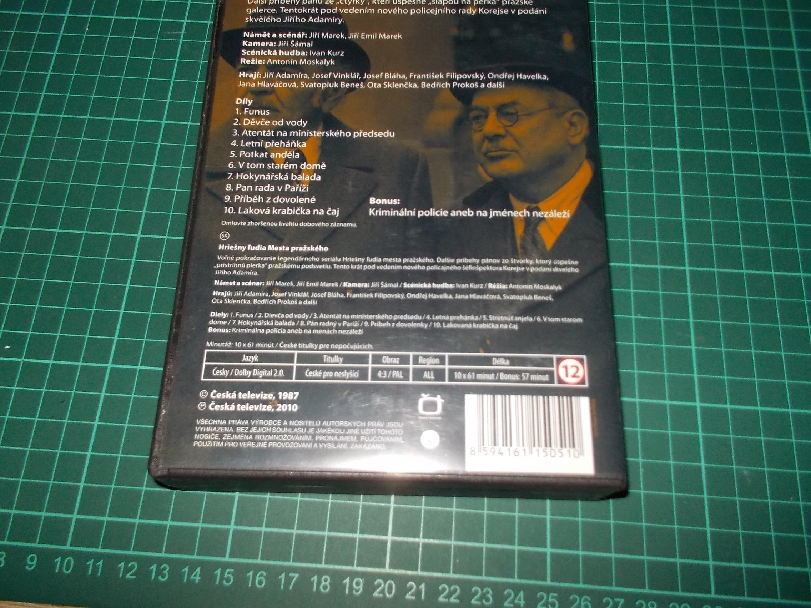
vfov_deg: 48.2
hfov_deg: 61.7
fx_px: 679
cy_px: 304
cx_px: 406
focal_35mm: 29
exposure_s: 1/30
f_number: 3.3
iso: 200
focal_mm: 4.1
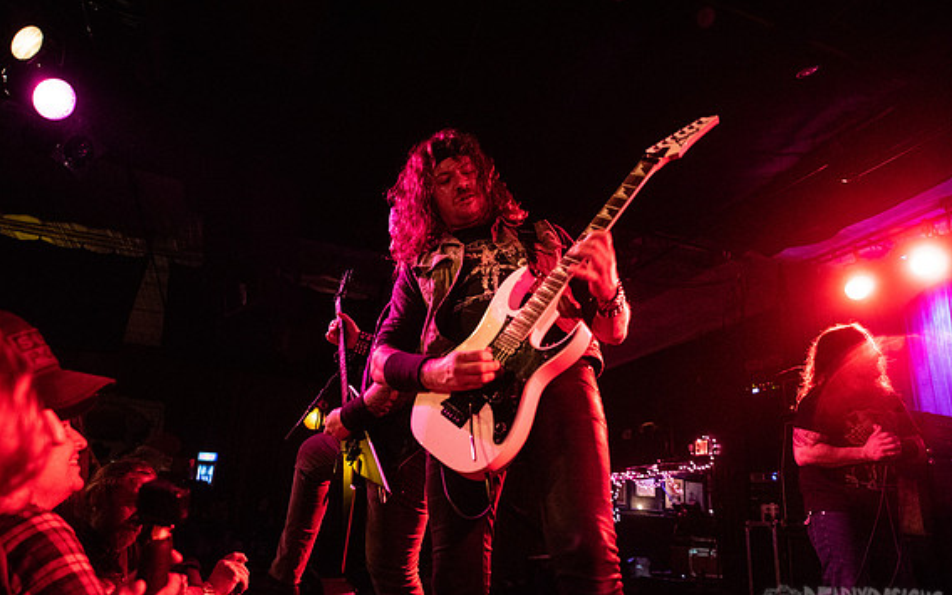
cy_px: 321
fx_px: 649
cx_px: 471
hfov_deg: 72.5
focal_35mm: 25
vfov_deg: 49.2
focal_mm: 24
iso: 3200
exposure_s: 1/125
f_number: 3.2
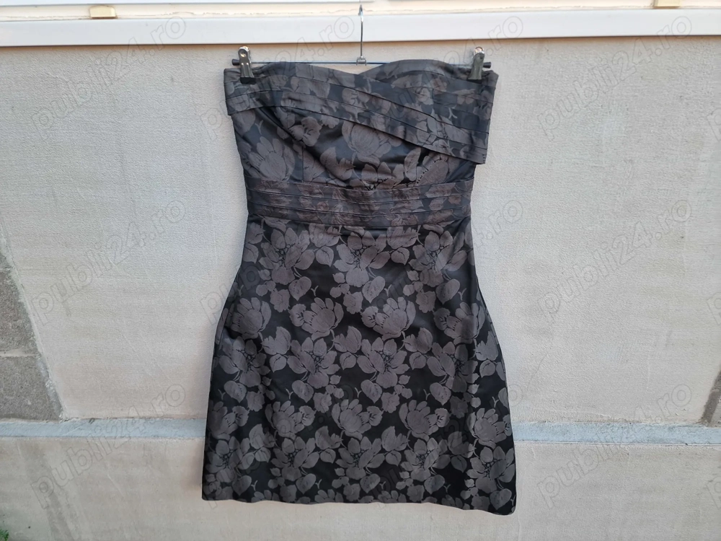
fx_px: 479
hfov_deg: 73.9
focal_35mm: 23
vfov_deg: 58.9
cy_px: 270
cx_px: 360
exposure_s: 1/120
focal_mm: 6.4
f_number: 1.8
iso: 100
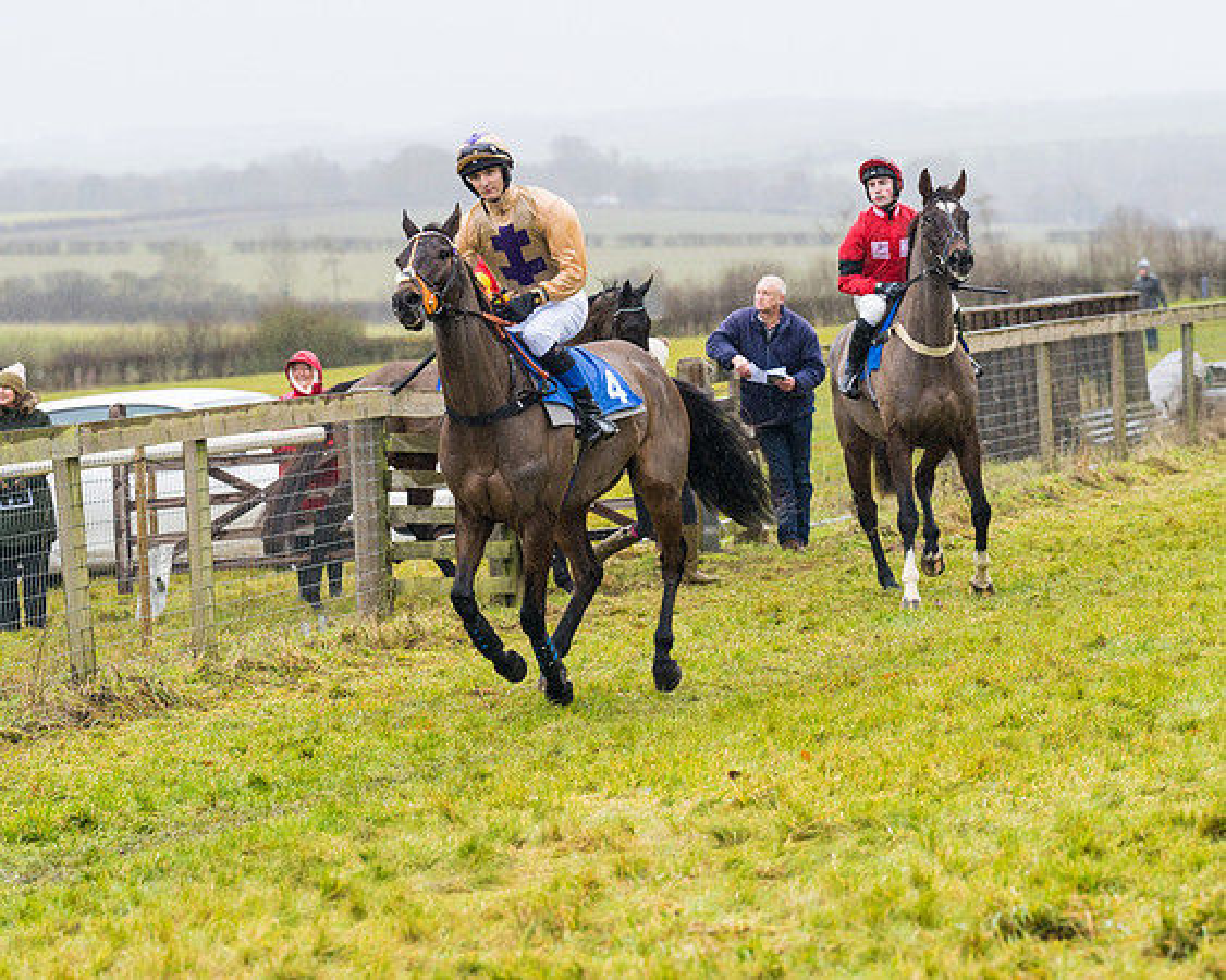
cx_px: 606
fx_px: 5852
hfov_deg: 12.0
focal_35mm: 161
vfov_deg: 9.6
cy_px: 519
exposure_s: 1/1000
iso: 800
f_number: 4
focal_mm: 135
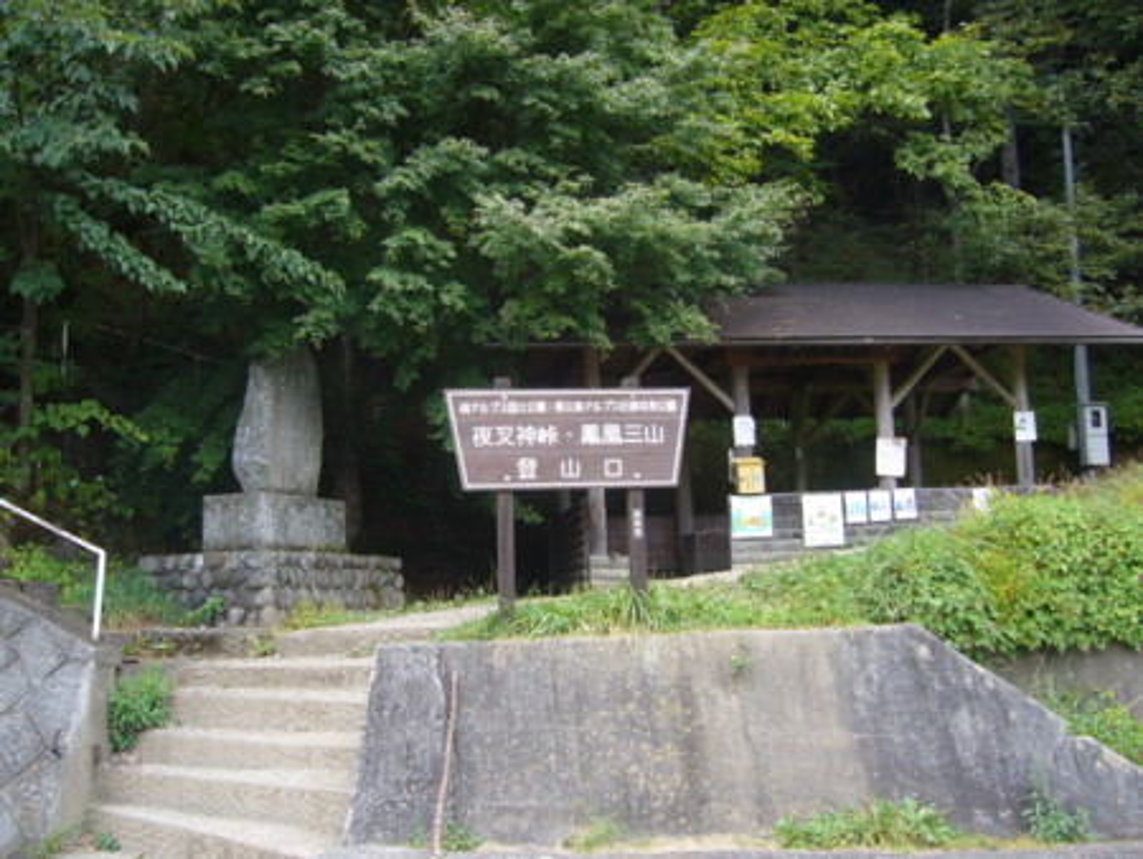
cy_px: 430
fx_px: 1156
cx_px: 572
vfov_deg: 40.7
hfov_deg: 52.6
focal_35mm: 35
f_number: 2.8
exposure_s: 1/30
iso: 80
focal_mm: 5.8
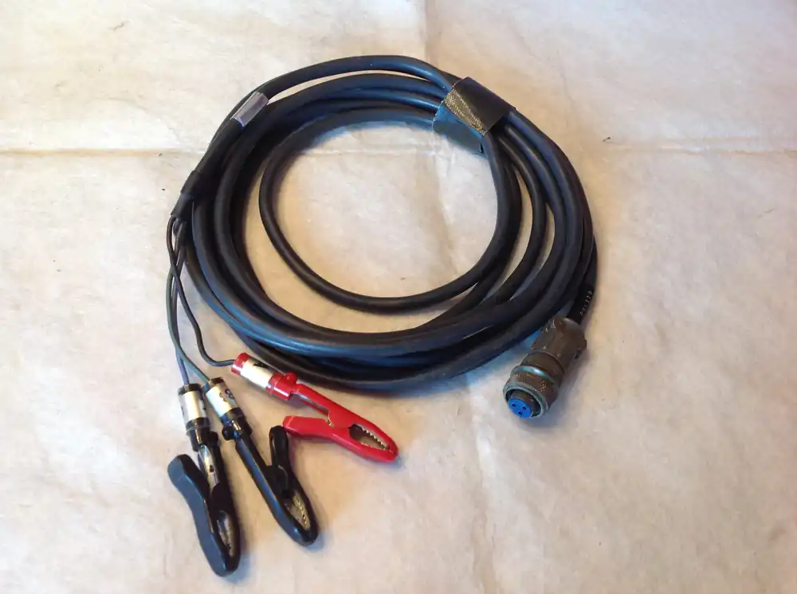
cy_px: 297
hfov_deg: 52.7
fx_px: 804
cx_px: 398
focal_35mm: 35
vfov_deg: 40.6
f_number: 2.4
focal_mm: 4.28
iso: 50
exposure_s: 1/15
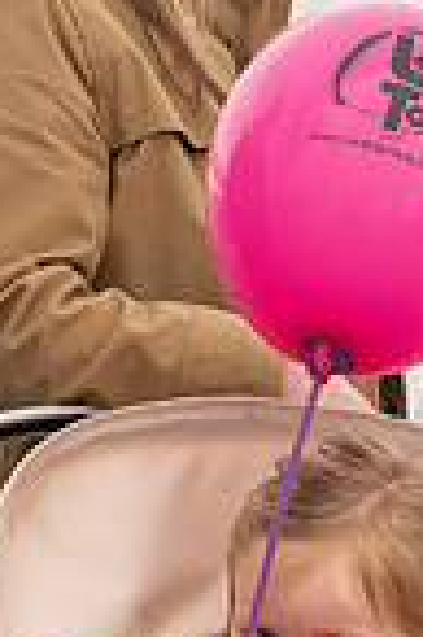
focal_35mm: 185
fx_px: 3268
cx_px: 419
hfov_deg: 7.4
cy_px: 633
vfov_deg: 11.0
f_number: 9
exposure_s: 1/200
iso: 720
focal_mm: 60
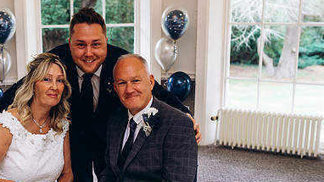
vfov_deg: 21.0
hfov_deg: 36.1
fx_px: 490
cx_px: 101
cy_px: 125
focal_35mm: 57
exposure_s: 1/100
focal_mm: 35
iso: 160
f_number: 2.8
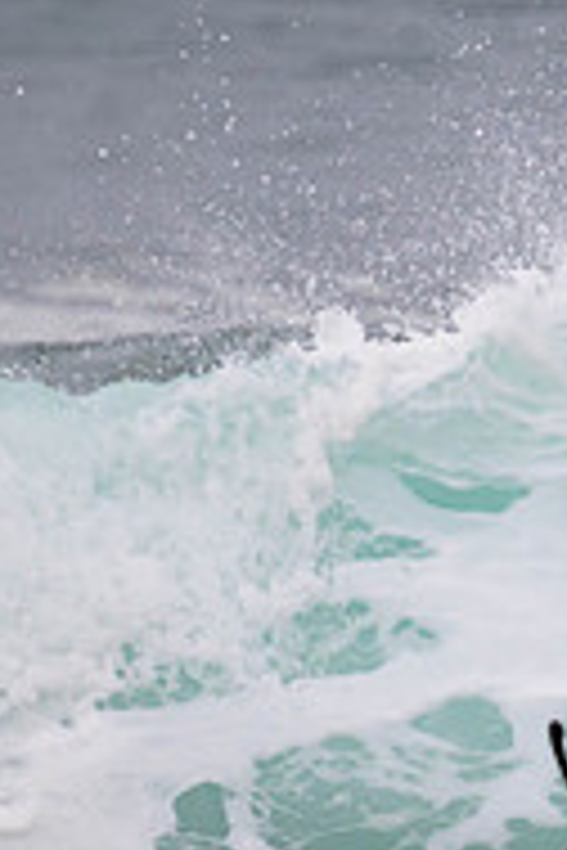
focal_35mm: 2462
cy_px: 753
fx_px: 58160
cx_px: 1012
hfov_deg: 0.6
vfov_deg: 0.8
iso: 800
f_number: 11
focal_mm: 800
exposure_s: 1/2000
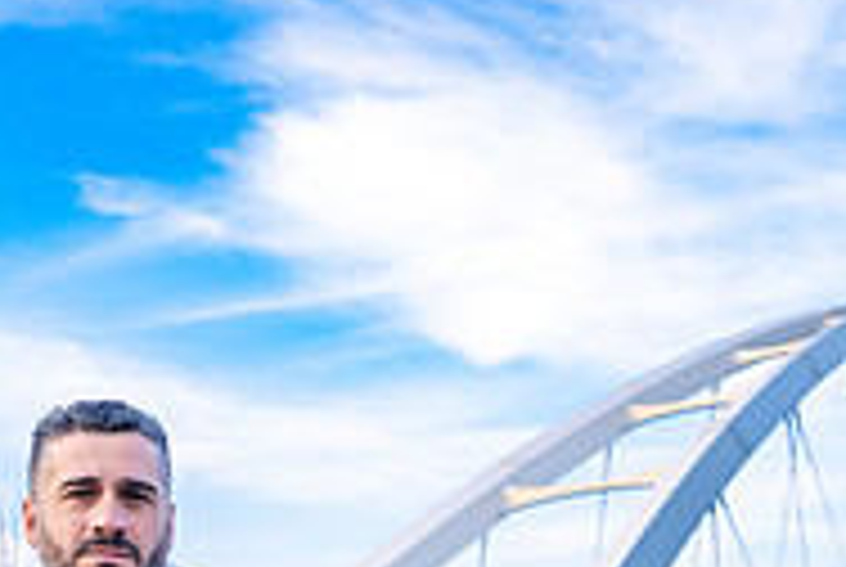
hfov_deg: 27.1
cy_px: 587
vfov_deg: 18.0
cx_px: 580
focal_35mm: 74
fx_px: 1742
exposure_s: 1/250
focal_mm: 24
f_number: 2.8
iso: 100
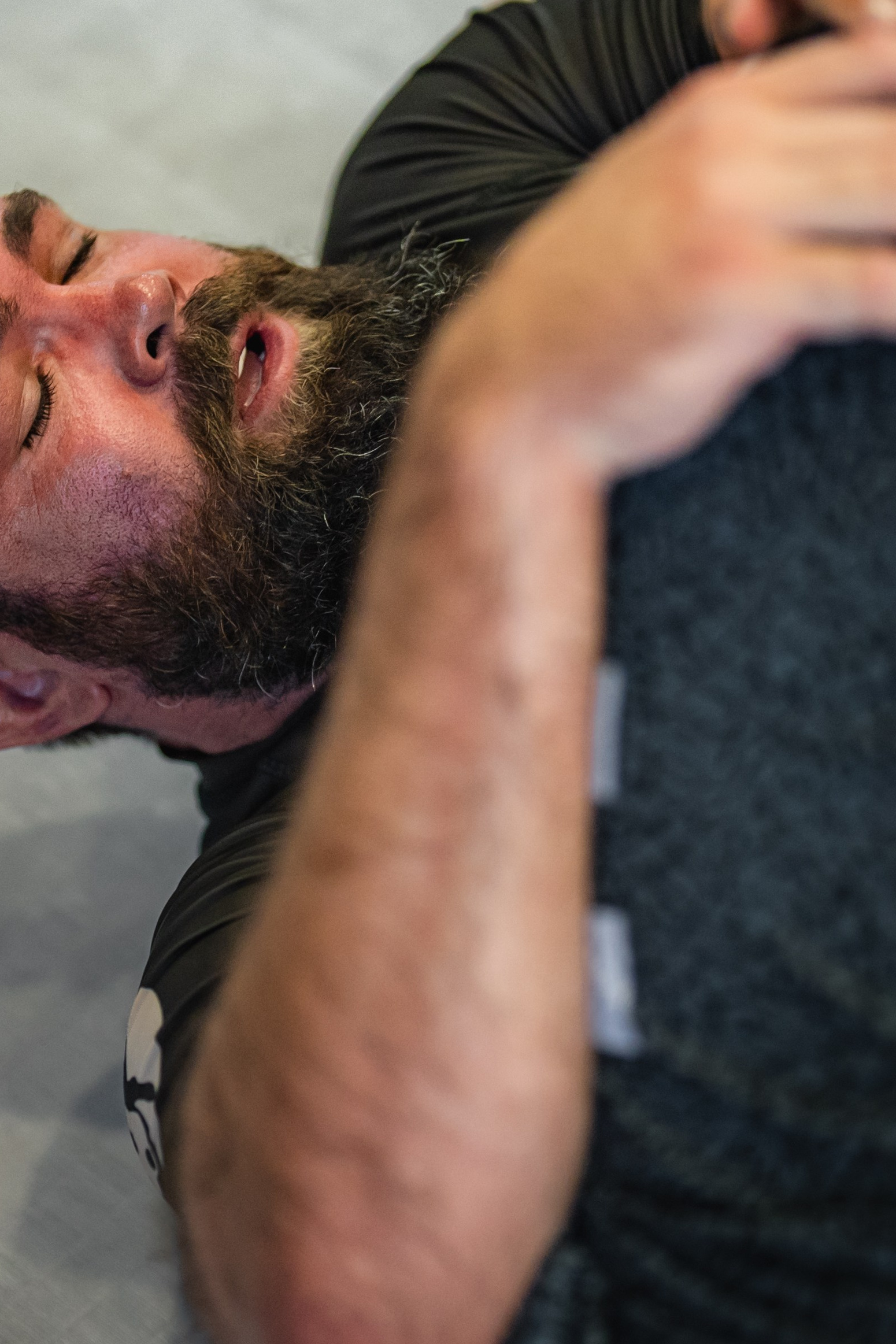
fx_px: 4704
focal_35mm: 126
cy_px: 566
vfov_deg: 16.3
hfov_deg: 10.9
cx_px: 277
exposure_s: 1/500
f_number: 1.2
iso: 800
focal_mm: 50
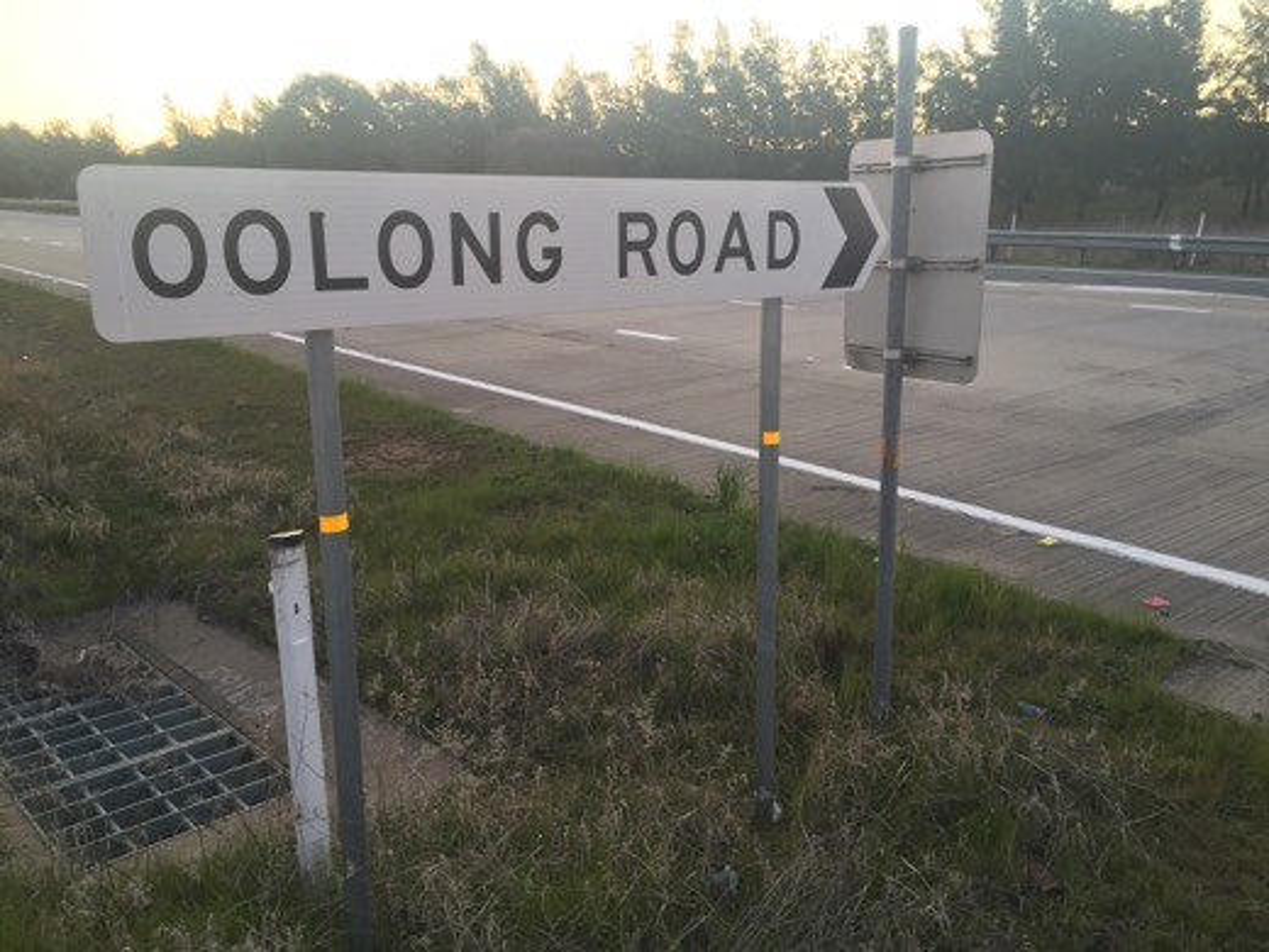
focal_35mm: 29
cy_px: 476
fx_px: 1063
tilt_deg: -11.7
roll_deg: +0.9
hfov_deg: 61.7
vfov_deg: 48.2
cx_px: 634
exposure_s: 1/30
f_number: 2.2
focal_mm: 4.15
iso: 80
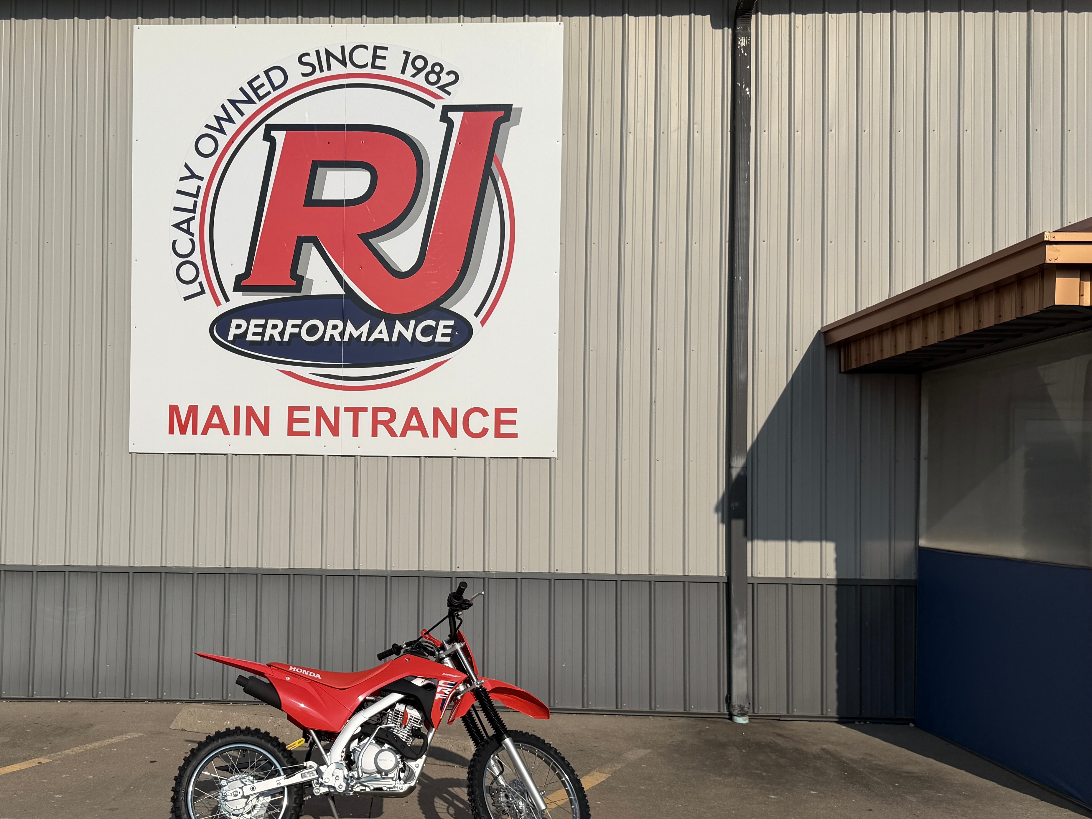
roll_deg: +0.7
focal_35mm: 37
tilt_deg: +2.3
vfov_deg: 38.6
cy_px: 469
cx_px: 380
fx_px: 1167
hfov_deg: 49.4
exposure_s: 1/11905
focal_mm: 6.76
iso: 80
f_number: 1.78
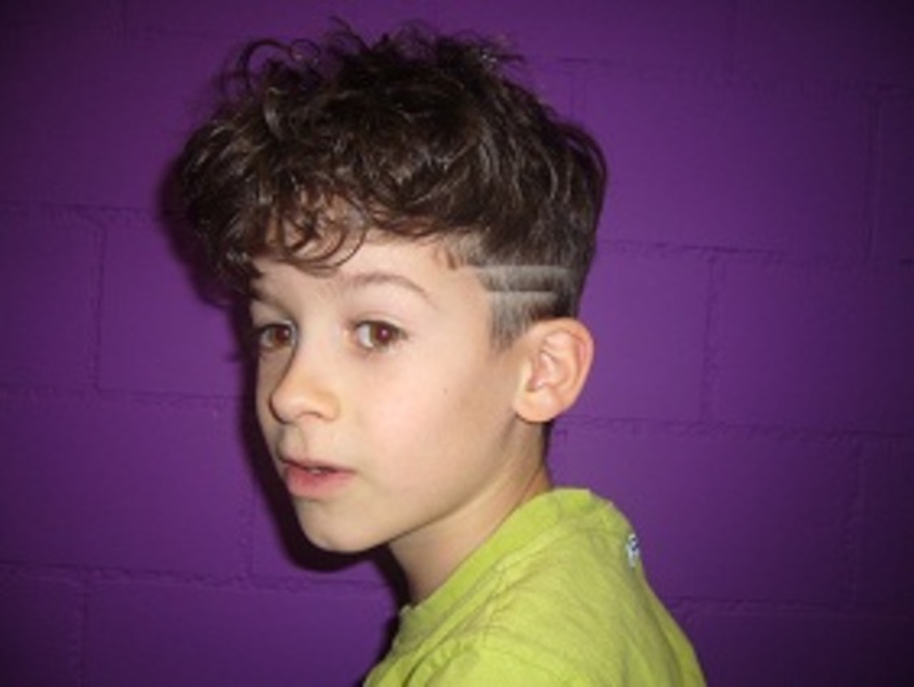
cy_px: 344
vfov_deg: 40.7
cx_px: 457
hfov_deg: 52.6
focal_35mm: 35
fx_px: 925
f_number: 2.8
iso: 100
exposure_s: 1/30
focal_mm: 5.8
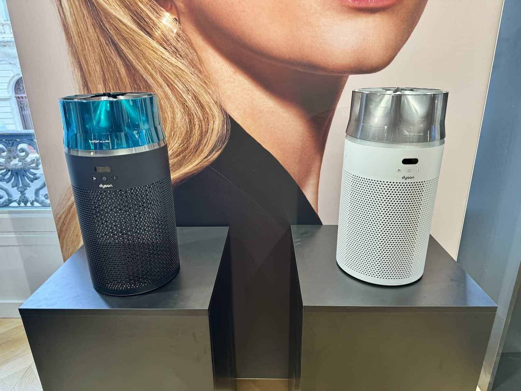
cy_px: 196
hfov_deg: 71.6
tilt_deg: -19.2
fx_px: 361
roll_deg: +1.4
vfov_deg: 56.8
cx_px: 260
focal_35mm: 24
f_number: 1.78
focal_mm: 6.76
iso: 125
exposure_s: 1/50
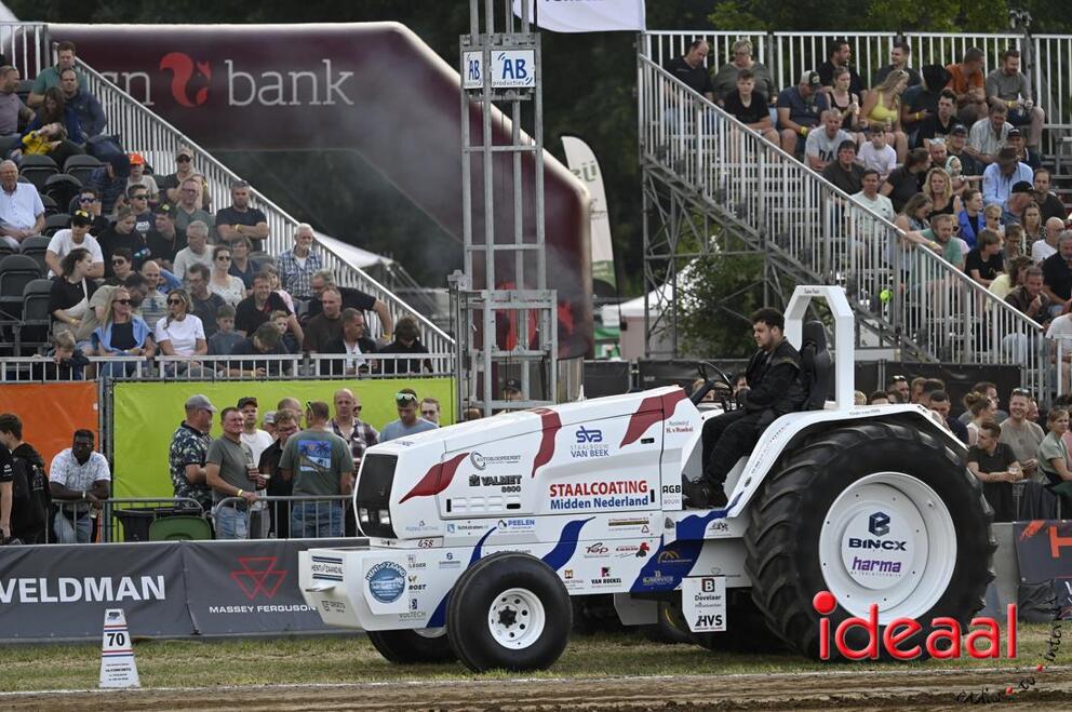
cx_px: 536
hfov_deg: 7.9
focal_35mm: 260
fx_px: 7733
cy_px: 356
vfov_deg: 5.3
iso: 320
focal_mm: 260
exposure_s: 1/400
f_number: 5
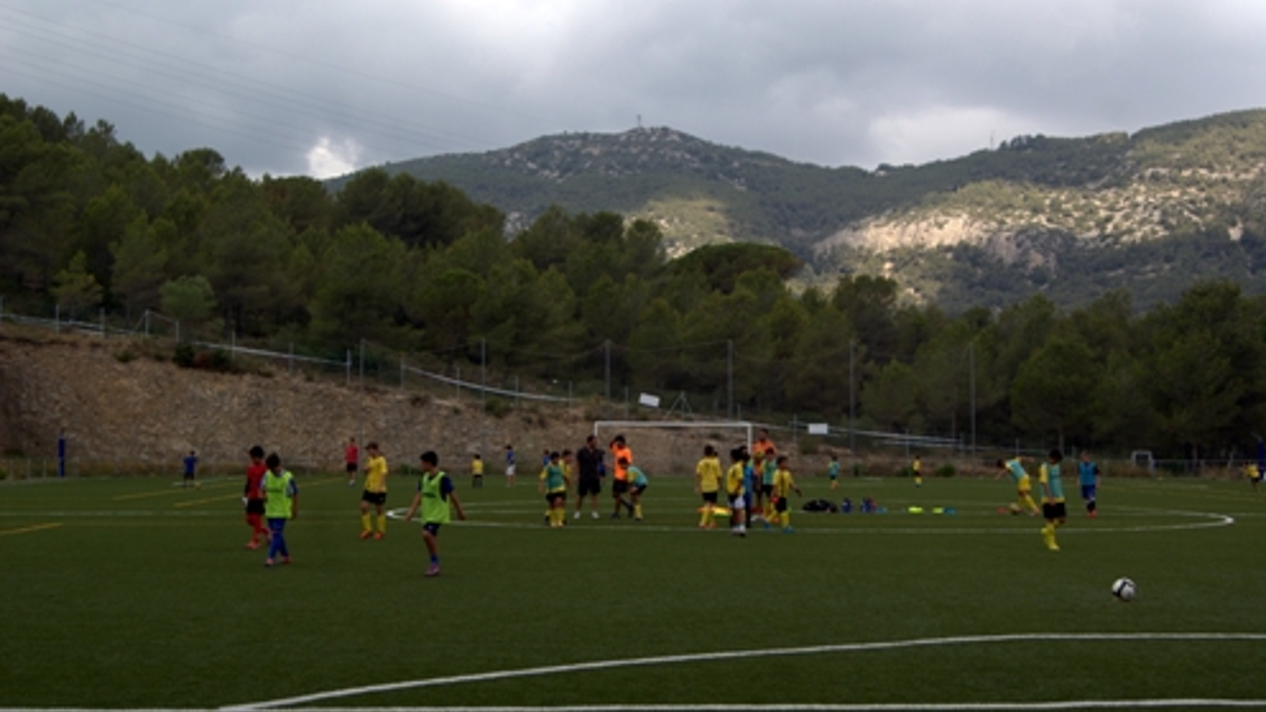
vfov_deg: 21.6
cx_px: 636
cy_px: 360
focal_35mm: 56
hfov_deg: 37.5
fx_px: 1864
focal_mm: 35
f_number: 6.3
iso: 100
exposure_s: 1/160
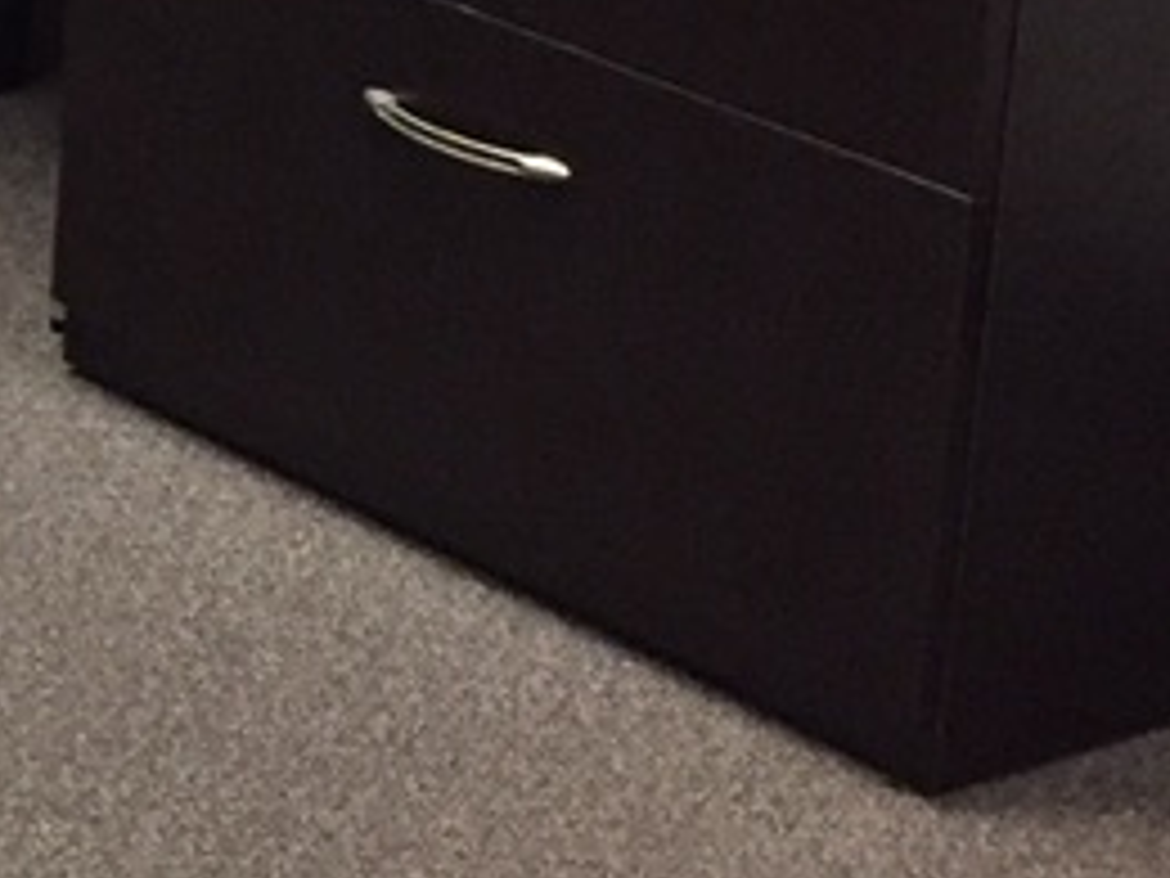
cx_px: -1210
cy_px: -99
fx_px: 5273
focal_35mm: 156
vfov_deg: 9.4
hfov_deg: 11.4
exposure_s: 1/30
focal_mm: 4.15
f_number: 2.2
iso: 200
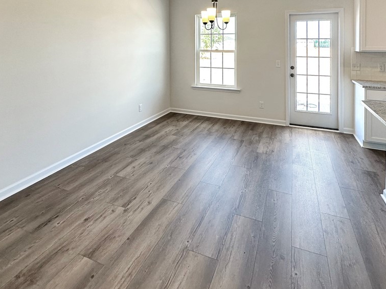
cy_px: 96
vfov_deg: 66.8
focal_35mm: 19
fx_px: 212
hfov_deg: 84.5
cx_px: 208
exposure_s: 1/120
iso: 80
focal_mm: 2.22
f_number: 2.2
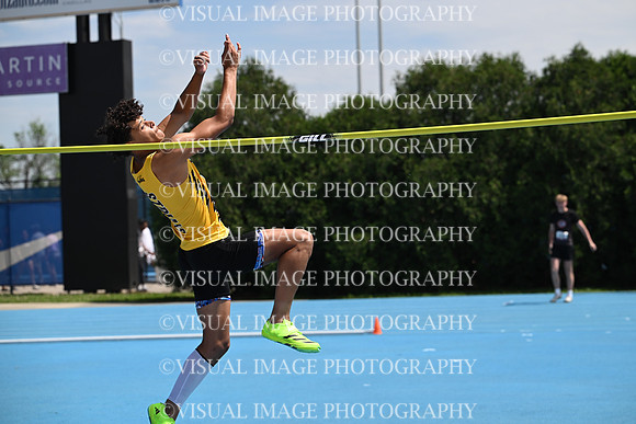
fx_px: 1855
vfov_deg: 13.0
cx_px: 318
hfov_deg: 19.5
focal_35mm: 105
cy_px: 212
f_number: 4.5
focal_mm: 105
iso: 200
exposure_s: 1/2500
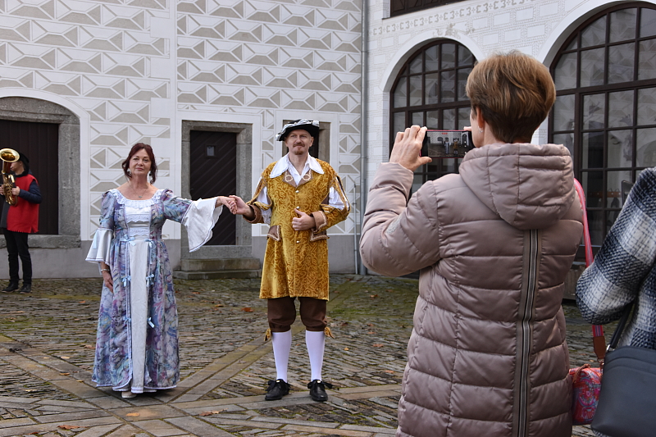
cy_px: 218
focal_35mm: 57
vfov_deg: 23.8
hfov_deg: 35.1
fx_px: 1038
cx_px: 328
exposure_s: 1/800
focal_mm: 38
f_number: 4.5
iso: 800
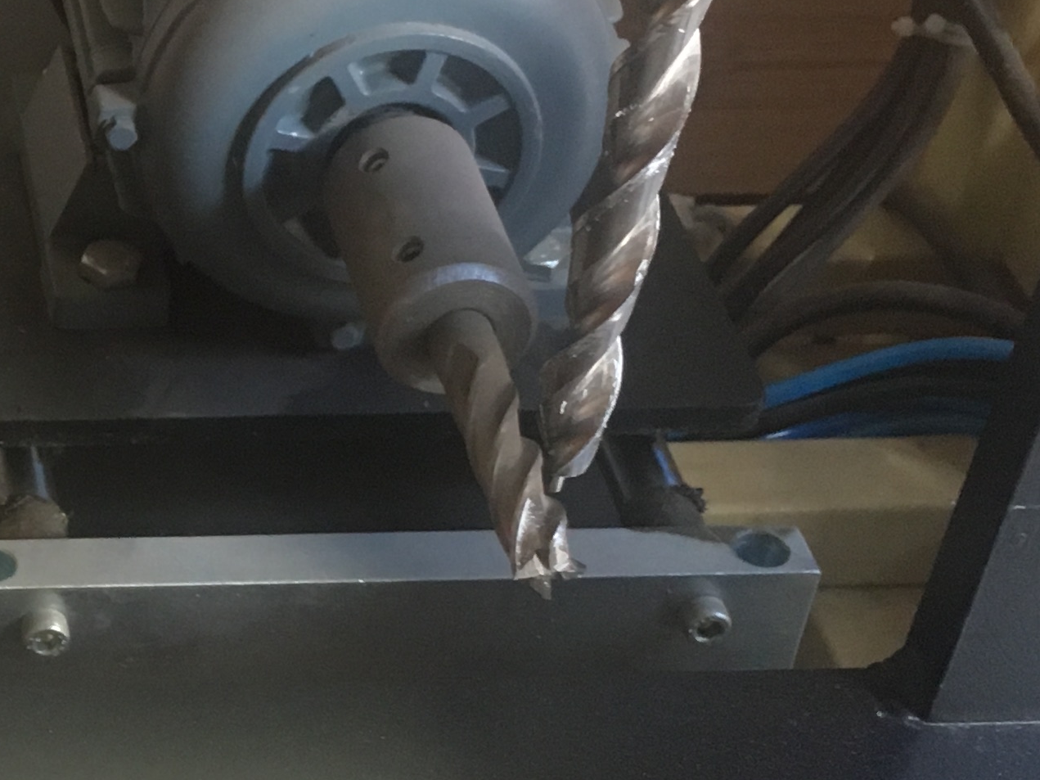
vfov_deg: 16.0
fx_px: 2764
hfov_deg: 20.0
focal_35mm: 92
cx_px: -217
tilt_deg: -40.1
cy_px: 500
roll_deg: -0.1
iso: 160
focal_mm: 4.15
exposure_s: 1/33
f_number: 2.2
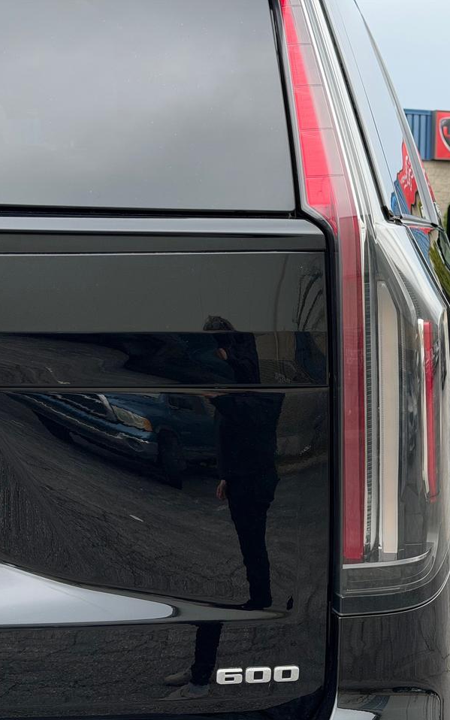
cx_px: 346
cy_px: 360
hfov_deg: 19.0
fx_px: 1334
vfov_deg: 30.2
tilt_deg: -4.3
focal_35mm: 68
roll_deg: -0.5
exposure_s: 1/762
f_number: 1.78
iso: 64
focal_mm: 6.76
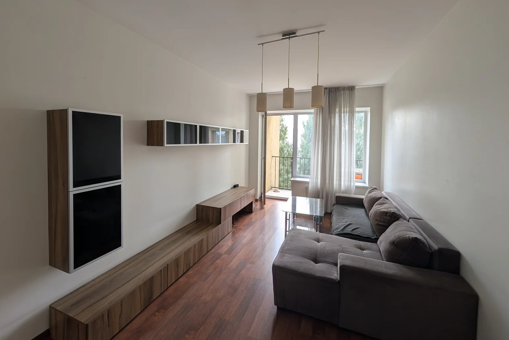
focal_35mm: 13
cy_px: 144
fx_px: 184
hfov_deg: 108.3
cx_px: 254
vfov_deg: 84.8
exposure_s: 1/159
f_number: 1.7
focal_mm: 2.02
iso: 51
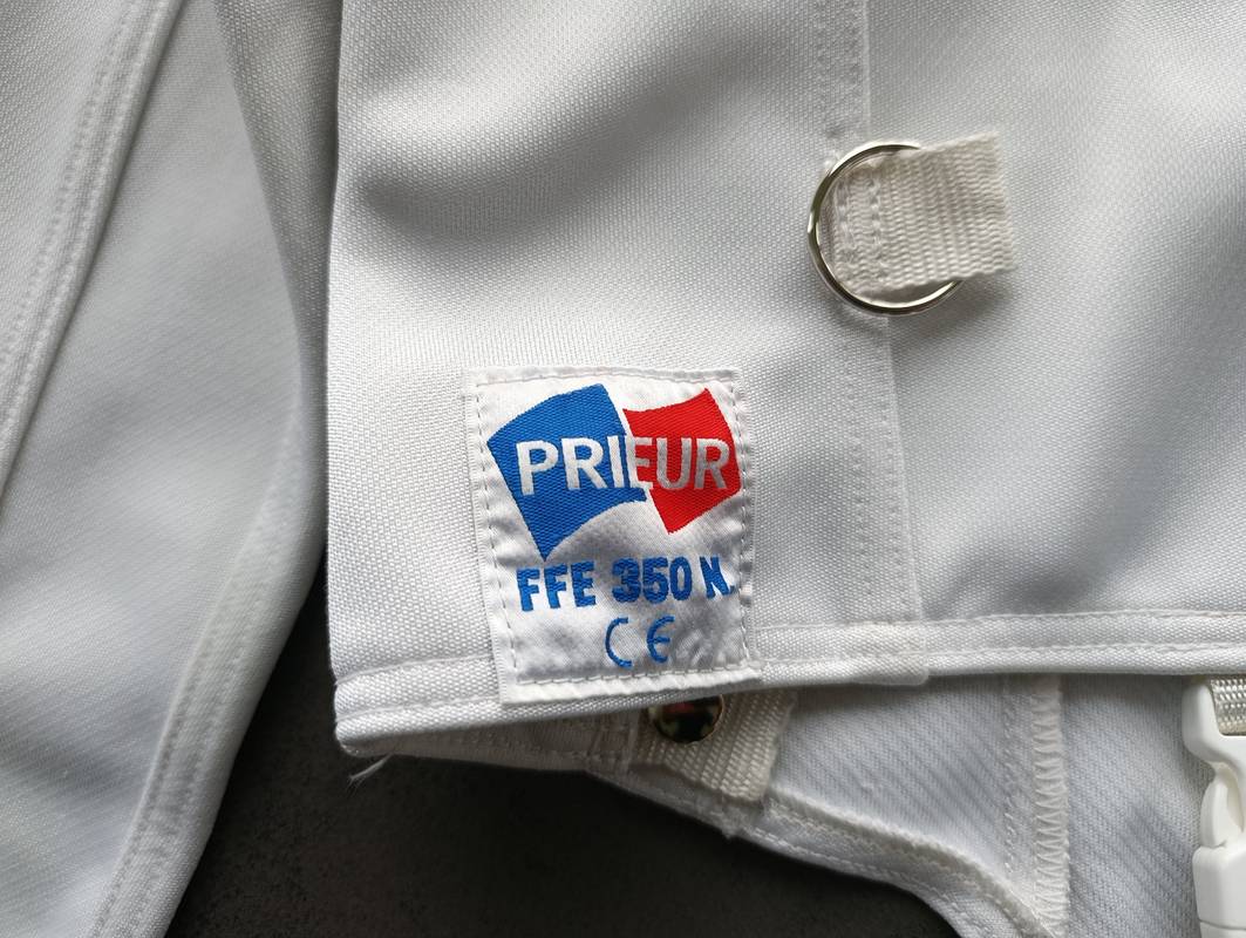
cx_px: 623
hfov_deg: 73.9
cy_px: 469
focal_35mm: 23
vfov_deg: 59.0
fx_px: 829
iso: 382
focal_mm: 6.11
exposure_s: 1/100
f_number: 1.65
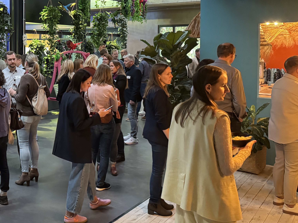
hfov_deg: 39.3
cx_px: 34
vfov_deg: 31.6
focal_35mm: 45
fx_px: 387
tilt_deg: -0.4
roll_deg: -0.4
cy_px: 54
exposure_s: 1/50
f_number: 1.78
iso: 800
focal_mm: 6.76
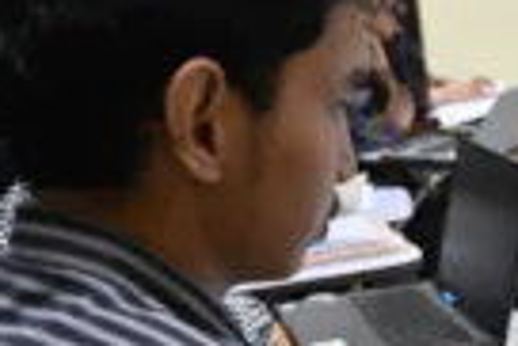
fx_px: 1469
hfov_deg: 19.0
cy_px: 338
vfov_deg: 13.3
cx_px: 598
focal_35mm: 102
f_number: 4
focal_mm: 33
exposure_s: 1/125
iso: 3200
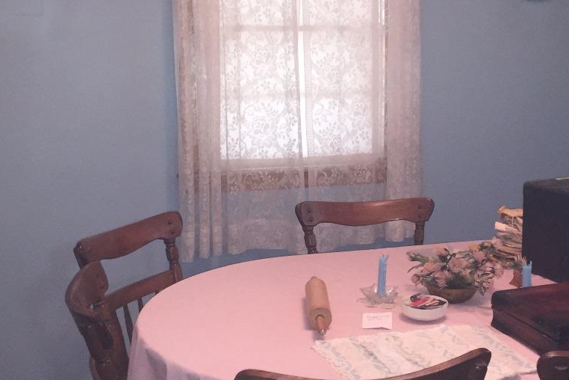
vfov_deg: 23.8
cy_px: 205
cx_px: 349
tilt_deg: -12.3
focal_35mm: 57
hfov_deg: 34.9
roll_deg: -1.0
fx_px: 901
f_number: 2.2
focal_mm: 4.15
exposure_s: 1/24
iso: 160
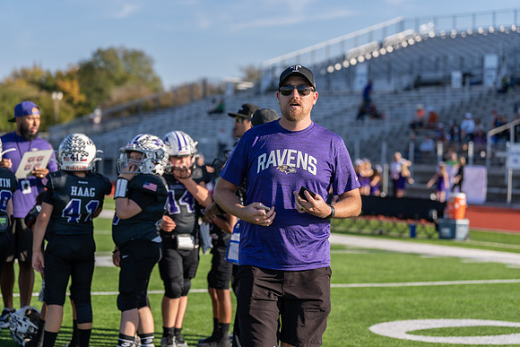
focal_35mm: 85
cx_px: 260
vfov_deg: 16.1
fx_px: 1228
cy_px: 174
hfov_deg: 23.9
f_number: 3.2
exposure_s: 1/1600
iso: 125
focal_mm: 85
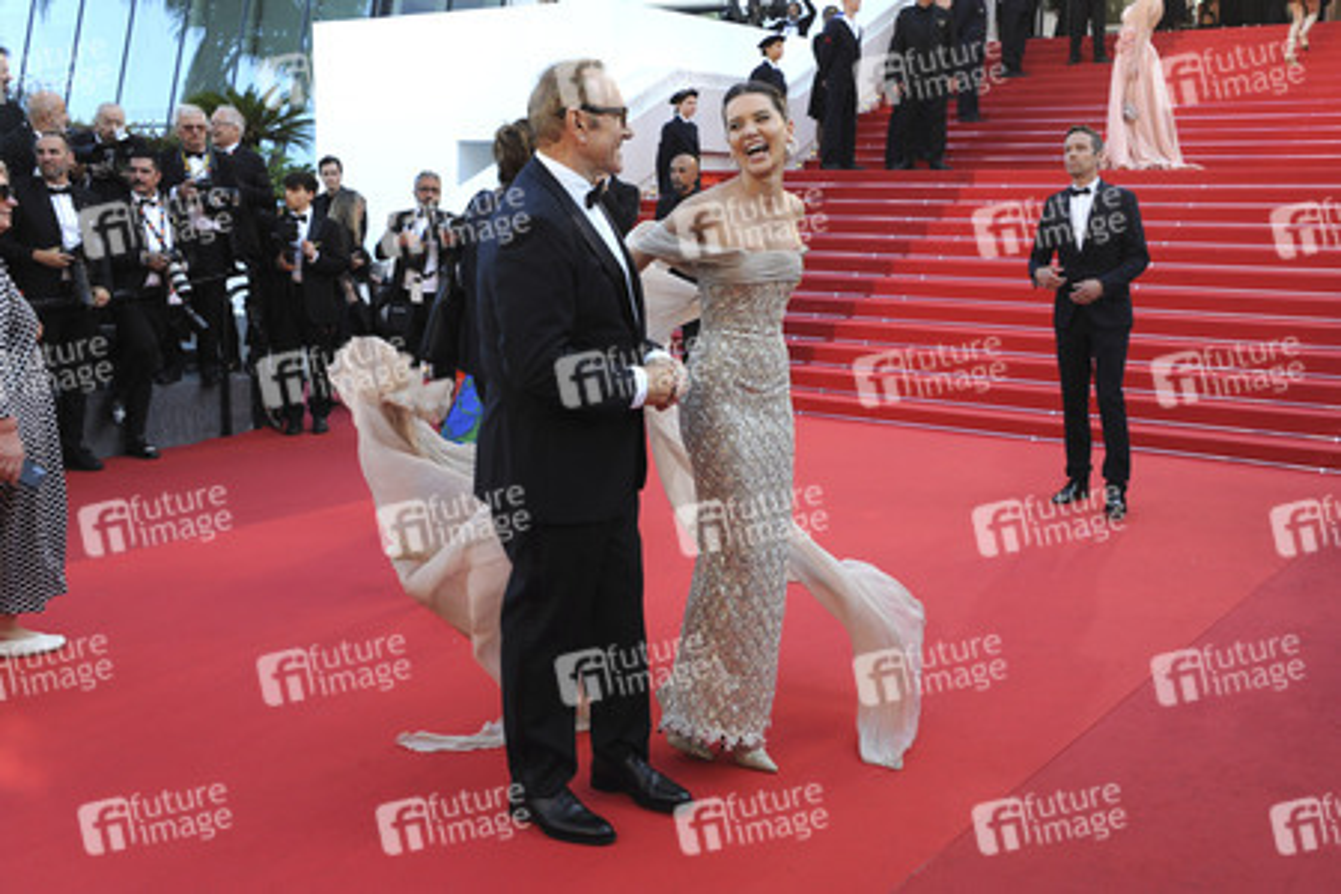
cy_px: 447
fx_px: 1341
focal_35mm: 36
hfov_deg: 53.1
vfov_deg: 36.9
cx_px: 670
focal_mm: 36
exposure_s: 1/250
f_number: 6.3
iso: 640
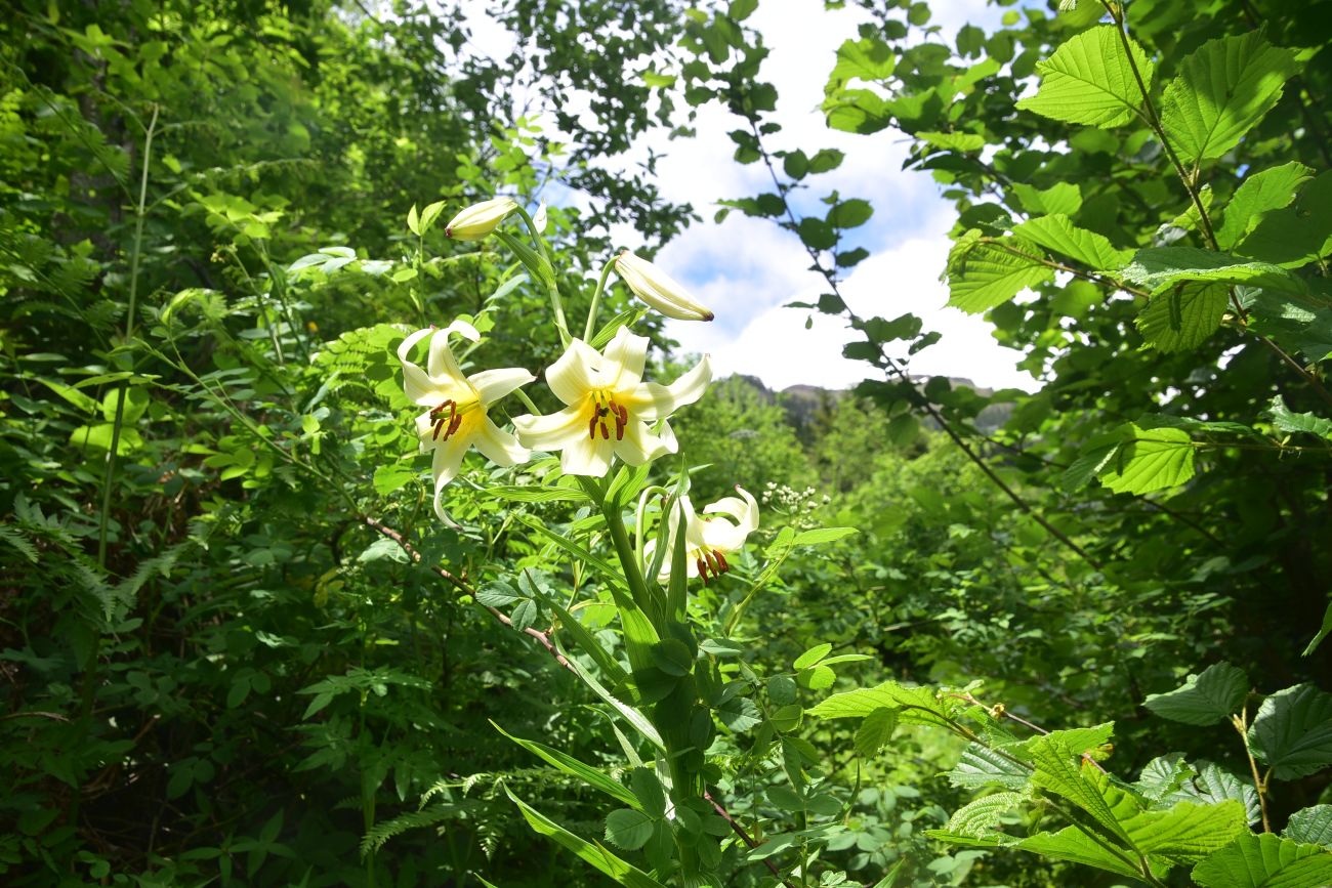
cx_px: 666
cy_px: 444
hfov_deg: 39.6
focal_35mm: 50
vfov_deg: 27.0
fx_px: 1850
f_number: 11
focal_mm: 50
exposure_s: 1/160
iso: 320
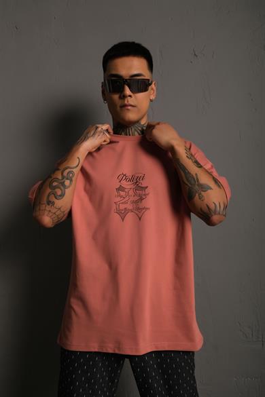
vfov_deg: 58.7
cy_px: 198
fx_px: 353
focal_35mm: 32
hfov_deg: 41.1
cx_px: 132
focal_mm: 21.4
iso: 160
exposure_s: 1/160
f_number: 5
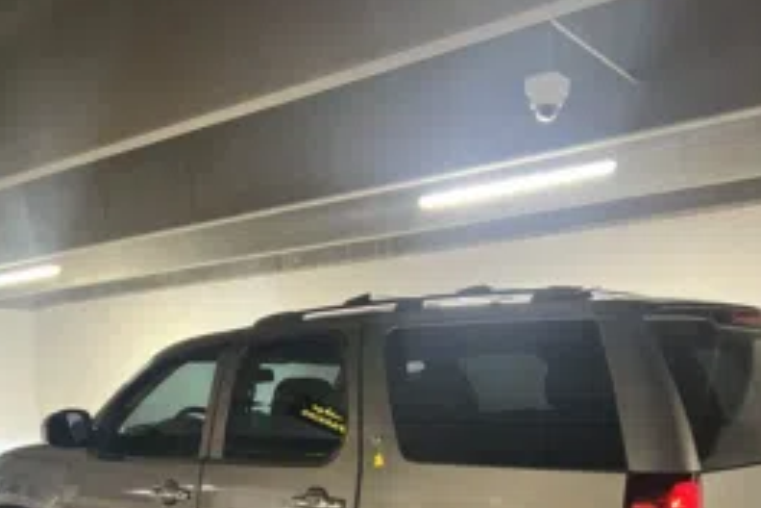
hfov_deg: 47.4
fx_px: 867
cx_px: 415
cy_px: 496
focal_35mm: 41
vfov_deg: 30.5
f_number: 1.5
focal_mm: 5.7
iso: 400
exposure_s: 1/33
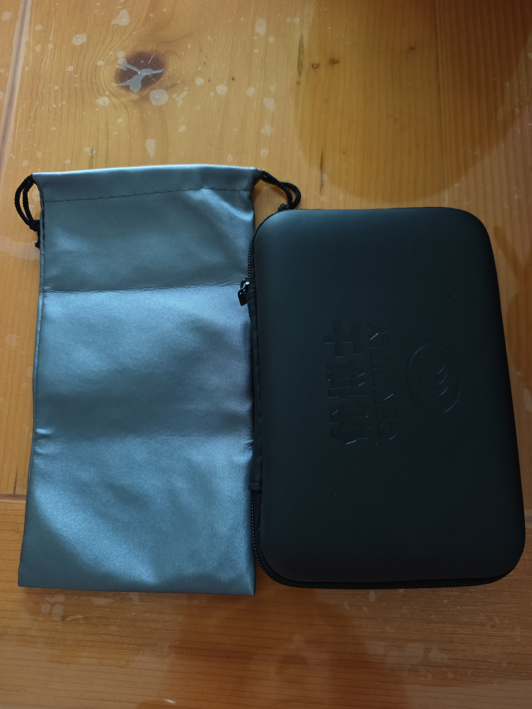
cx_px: 266
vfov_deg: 73.9
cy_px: 354
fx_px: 471
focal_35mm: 23
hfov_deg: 58.9
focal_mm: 6.45
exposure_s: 1/33.3
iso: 1560
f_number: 1.68
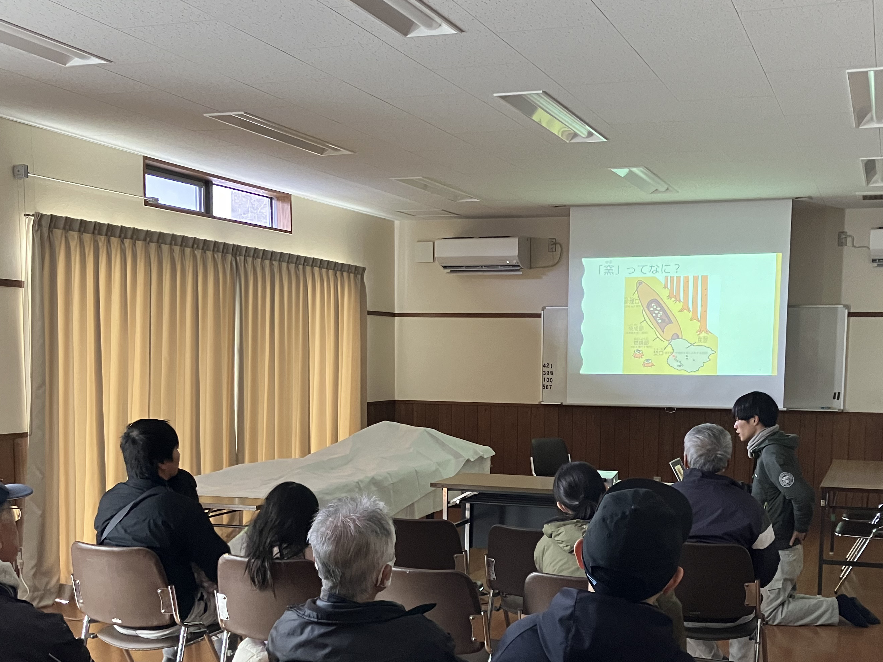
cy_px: 483
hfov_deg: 43.7
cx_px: 515
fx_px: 1097
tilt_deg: -4.3
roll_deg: -1.1
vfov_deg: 33.0
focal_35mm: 43
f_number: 1.8
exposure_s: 1/30
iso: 320
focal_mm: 3.99
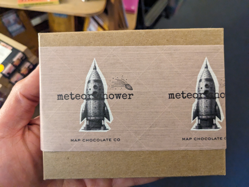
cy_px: 94
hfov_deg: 65.3
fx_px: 194
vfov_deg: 51.4
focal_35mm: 27
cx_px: 124
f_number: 1.73
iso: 1357
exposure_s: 1/40
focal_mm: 4.38
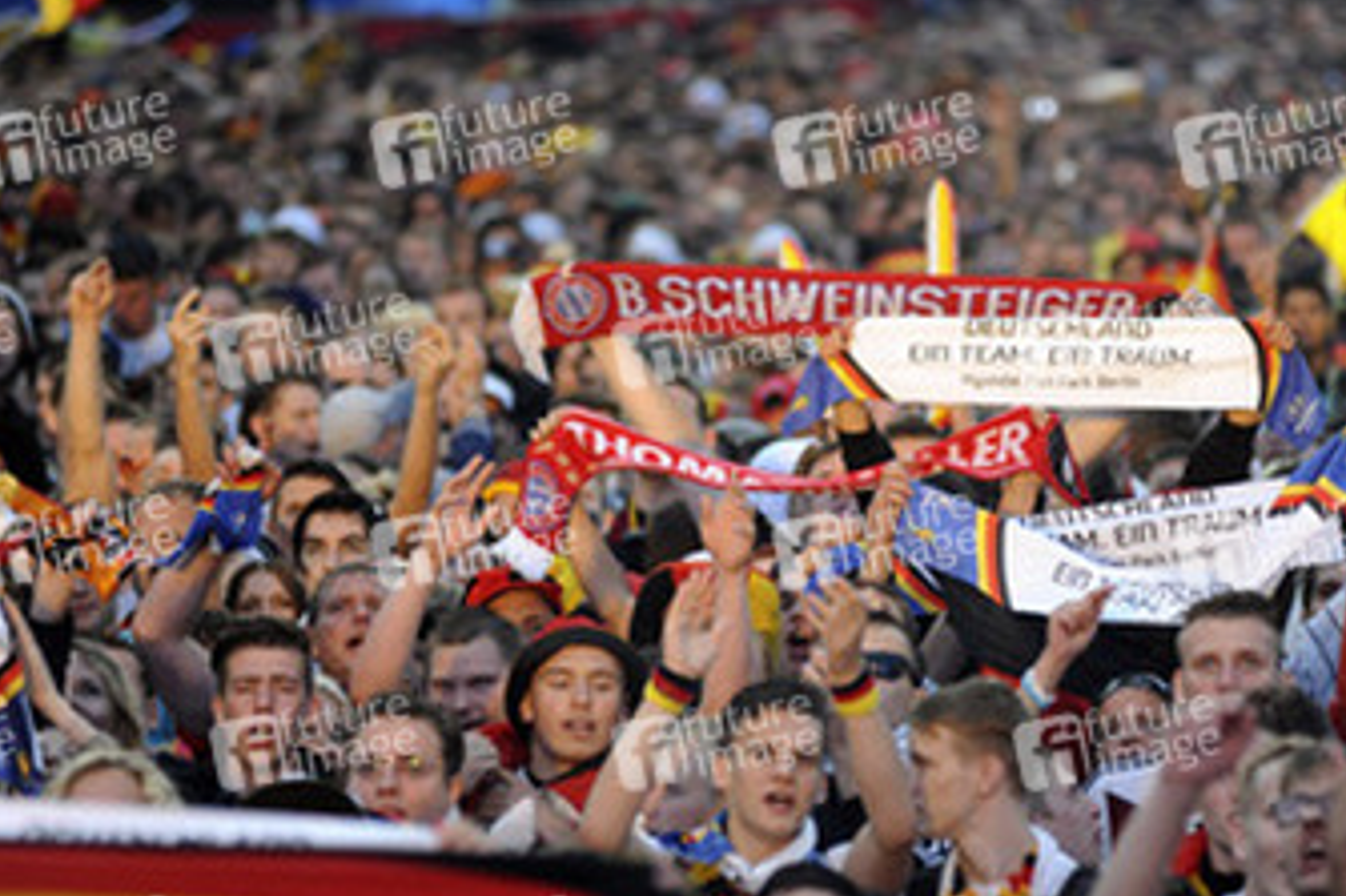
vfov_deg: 5.1
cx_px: 767
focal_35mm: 269
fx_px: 10052
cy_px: 442
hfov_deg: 7.7
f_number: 2.8
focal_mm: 200
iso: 1000
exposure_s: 1/250
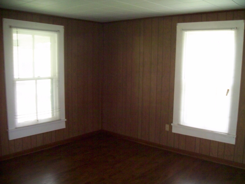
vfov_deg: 39.6
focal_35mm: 36
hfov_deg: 51.4
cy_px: 92
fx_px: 255
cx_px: 122
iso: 160
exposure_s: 1/64
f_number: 2.7
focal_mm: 6
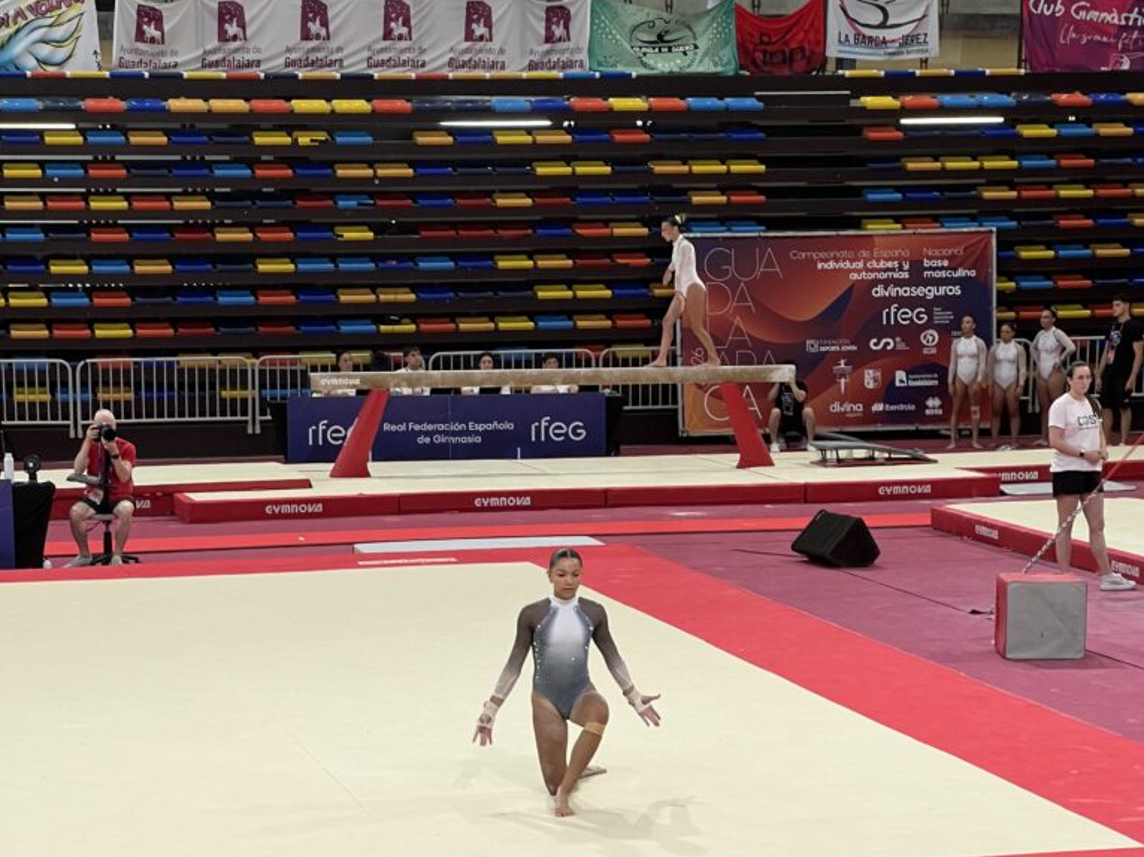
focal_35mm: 103
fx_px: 3403
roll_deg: +1.6
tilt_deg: -8.2
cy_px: 757
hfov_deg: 19.1
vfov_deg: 14.2
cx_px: 572
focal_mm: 9
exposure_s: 1/99
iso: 125
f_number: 2.8
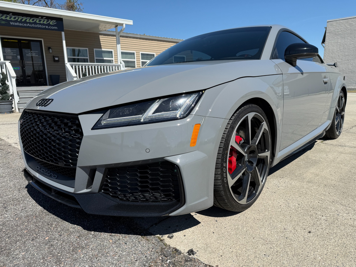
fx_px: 247
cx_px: 178
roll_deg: +1.9
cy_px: 134
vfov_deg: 56.8
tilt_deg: -11.9
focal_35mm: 24
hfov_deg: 71.6
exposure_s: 1/5714
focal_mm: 6.76
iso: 80
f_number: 1.78
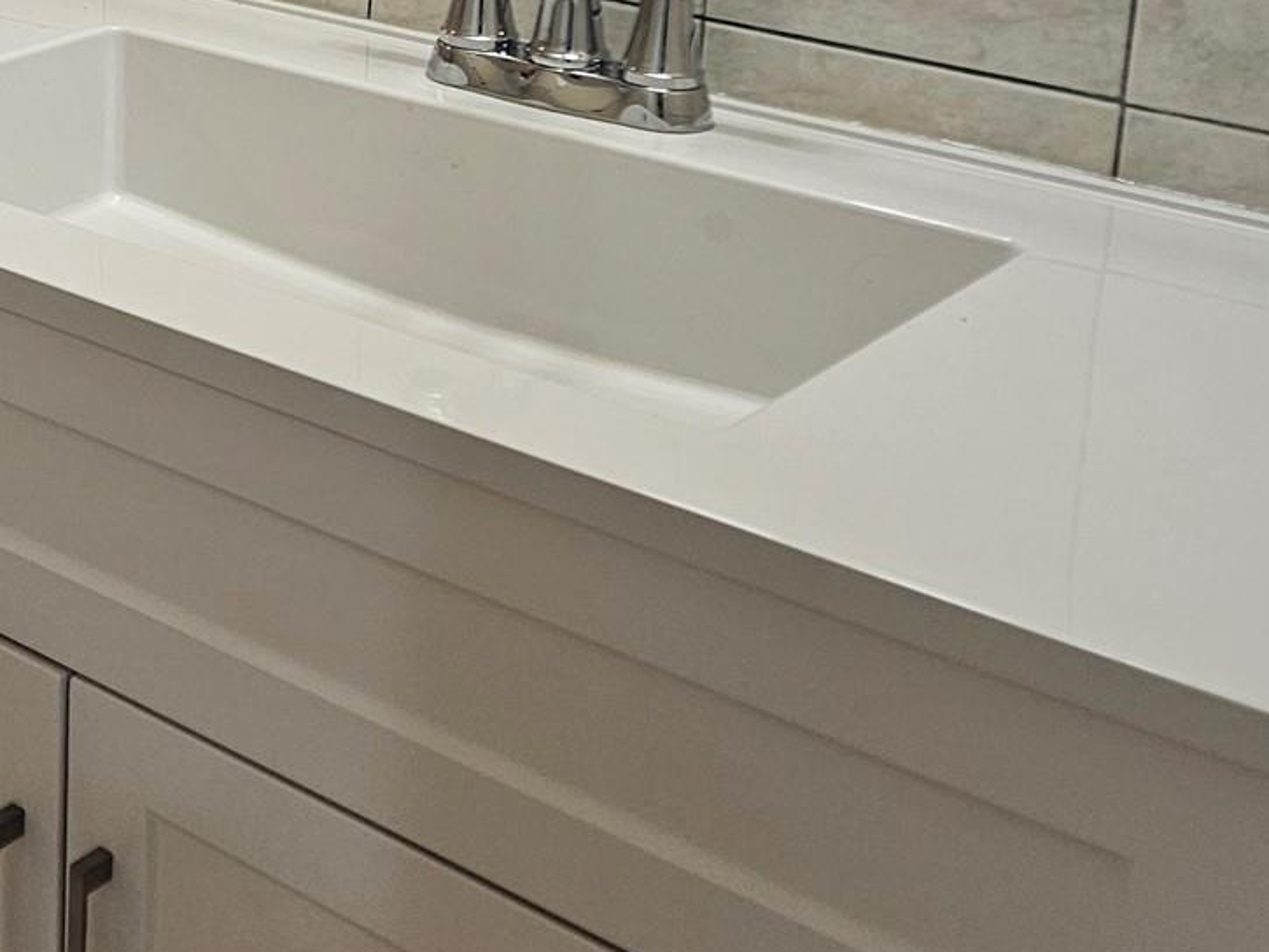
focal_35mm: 65
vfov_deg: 21.2
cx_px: -392
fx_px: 2383
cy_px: -145
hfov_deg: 25.5
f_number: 1.8
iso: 160
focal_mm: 5.4
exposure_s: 1/120
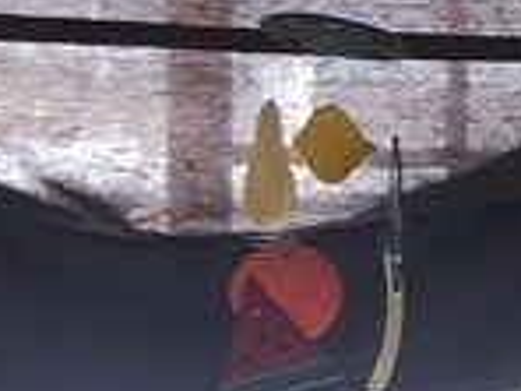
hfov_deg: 8.4
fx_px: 2920
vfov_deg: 7.6
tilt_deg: -0.6
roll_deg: +0.3
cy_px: 292
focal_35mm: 194
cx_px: 1612
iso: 25
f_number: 1.8
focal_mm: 4
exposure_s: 1/30
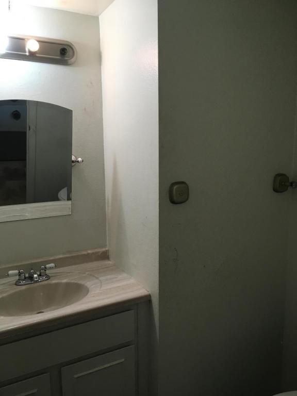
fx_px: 332
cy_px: 198
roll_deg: -0.4
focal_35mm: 29
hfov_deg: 48.2
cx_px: 148
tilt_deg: -9.3
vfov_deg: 61.7
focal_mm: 4.15
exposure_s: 1/30
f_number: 2.2
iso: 32
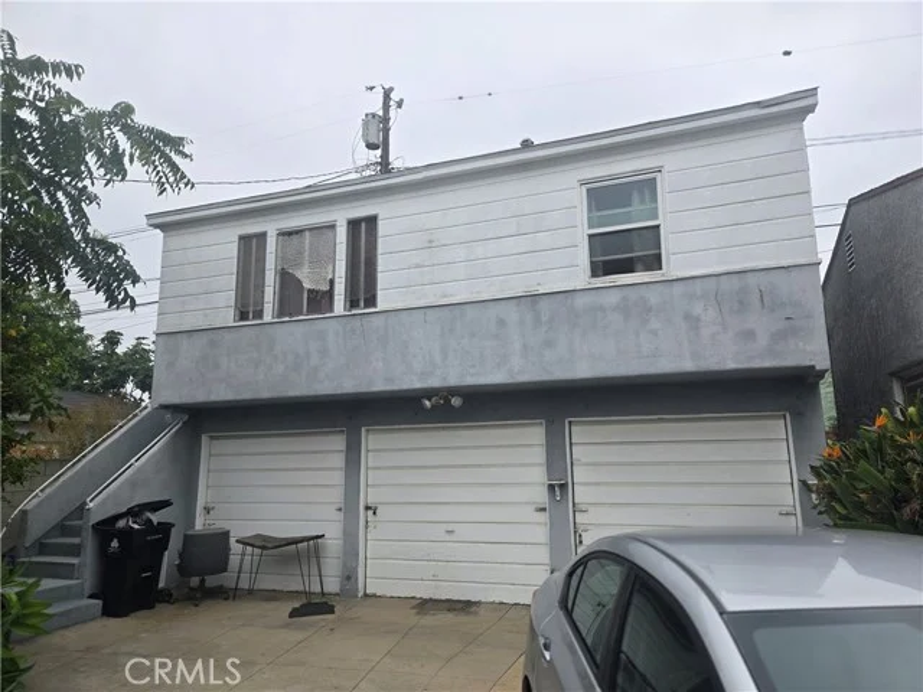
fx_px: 613
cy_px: 346
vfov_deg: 58.9
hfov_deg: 73.9
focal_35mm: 23
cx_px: 462
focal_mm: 5.4
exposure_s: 1/2737
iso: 80
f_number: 1.8
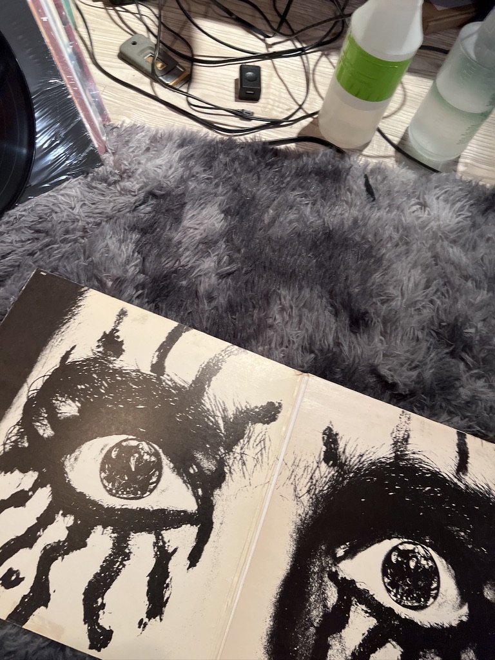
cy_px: 330
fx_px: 496
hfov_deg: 53.1
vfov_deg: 67.3
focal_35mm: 26
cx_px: 248
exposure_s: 1/60
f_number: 1.5
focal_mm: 5.7
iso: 400
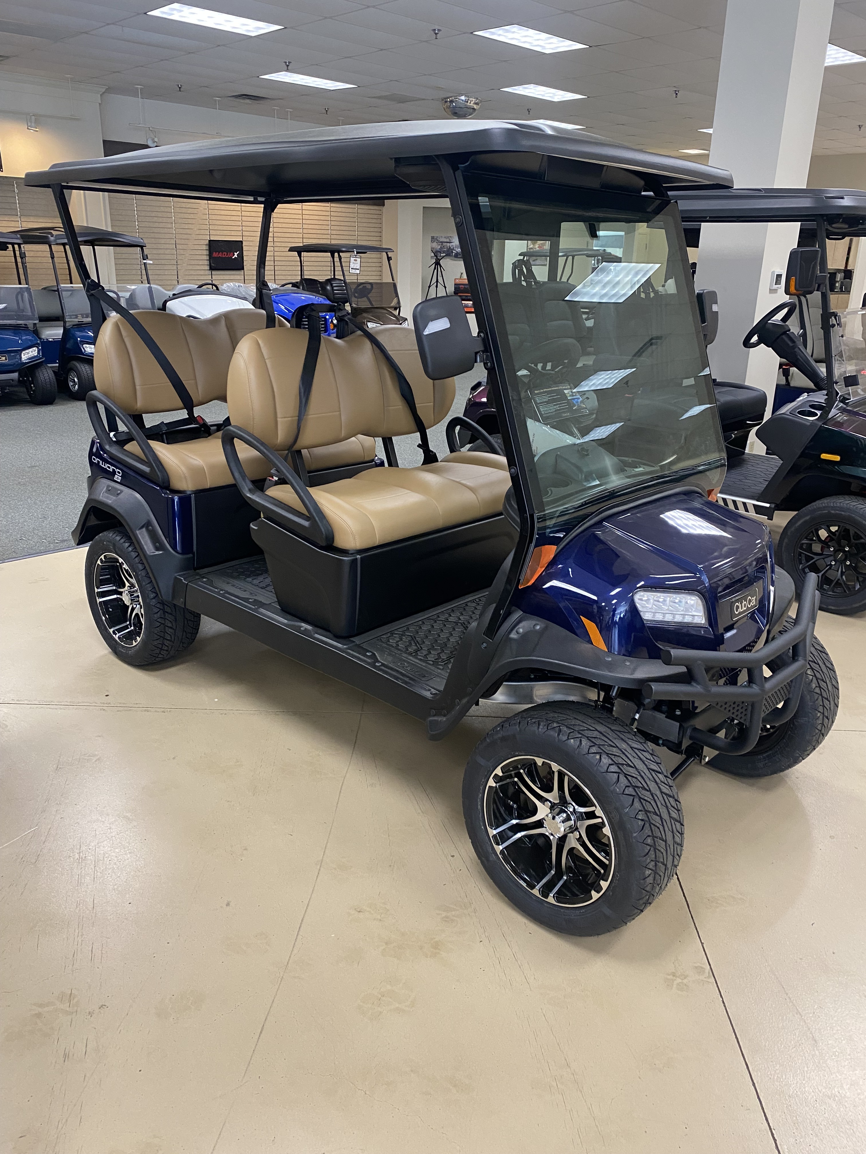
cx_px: 433
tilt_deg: -18.4
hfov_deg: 53.1
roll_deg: -1.7
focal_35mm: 26
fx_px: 867
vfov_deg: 67.3
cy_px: 577
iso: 250
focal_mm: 4.25
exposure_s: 1/60
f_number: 1.8
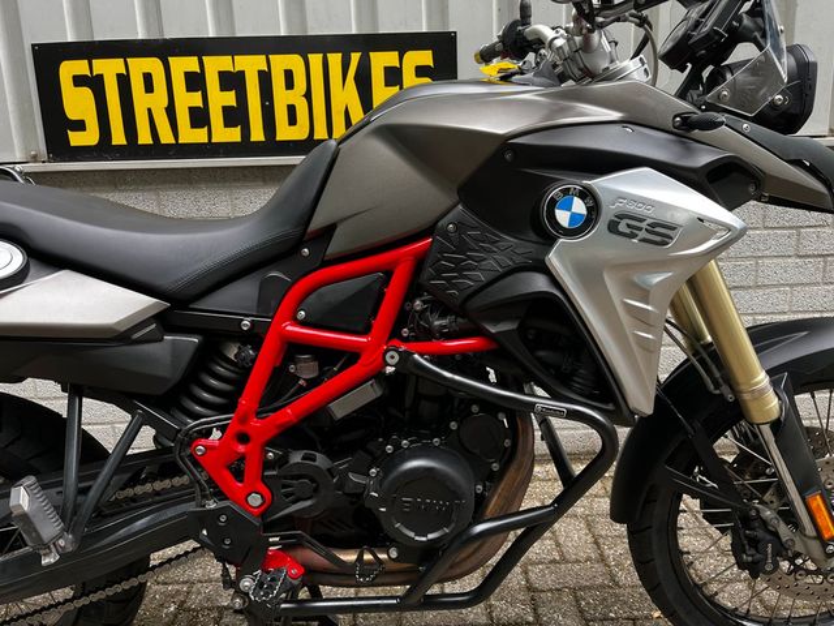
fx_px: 626
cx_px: 417
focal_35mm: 26
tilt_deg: -14.1
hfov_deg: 67.3
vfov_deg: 53.1
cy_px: 313
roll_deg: +2.1
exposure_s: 1/122
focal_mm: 5.1
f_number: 1.6
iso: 80
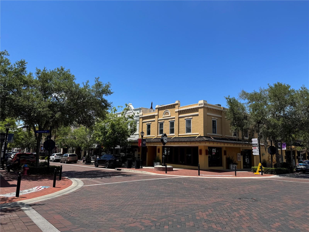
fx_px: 214
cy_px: 116
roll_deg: -1.9
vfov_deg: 56.8
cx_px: 154
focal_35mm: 24
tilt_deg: +8.6
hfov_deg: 71.6
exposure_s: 1/4310
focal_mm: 6.76
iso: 80
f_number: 1.78
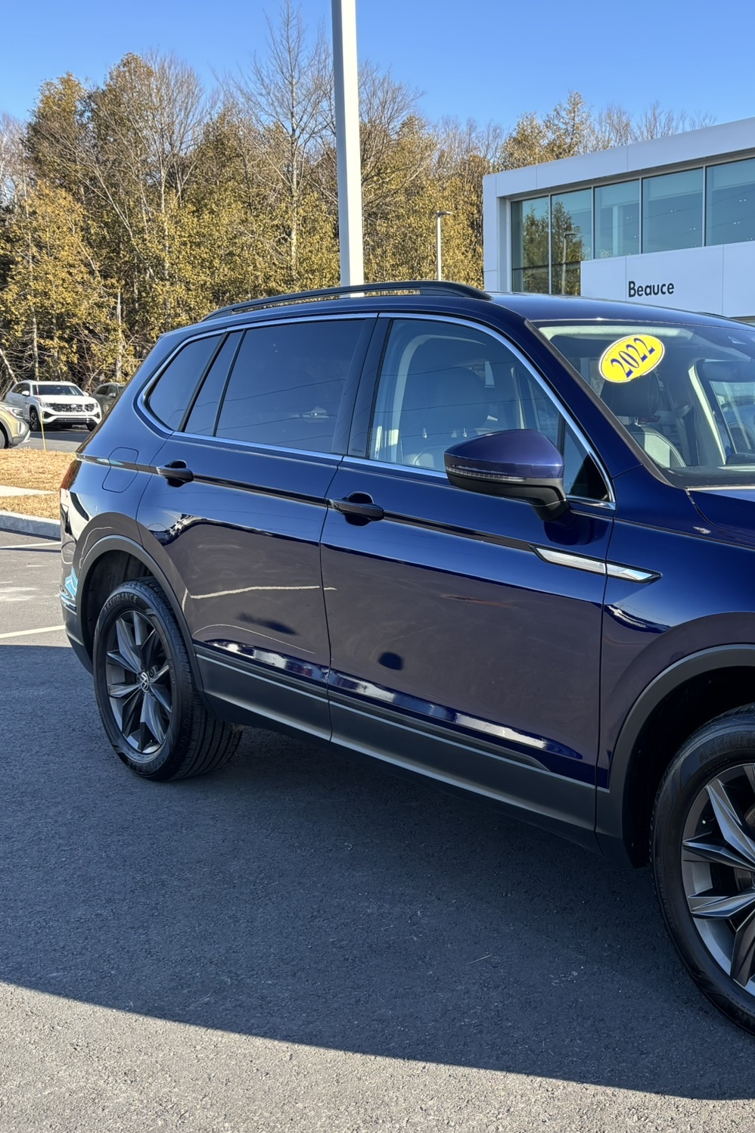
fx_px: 1164
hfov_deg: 32.8
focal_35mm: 37
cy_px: 574
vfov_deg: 51.9
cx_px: 766
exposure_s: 1/662
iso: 50
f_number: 1.6
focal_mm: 5.96
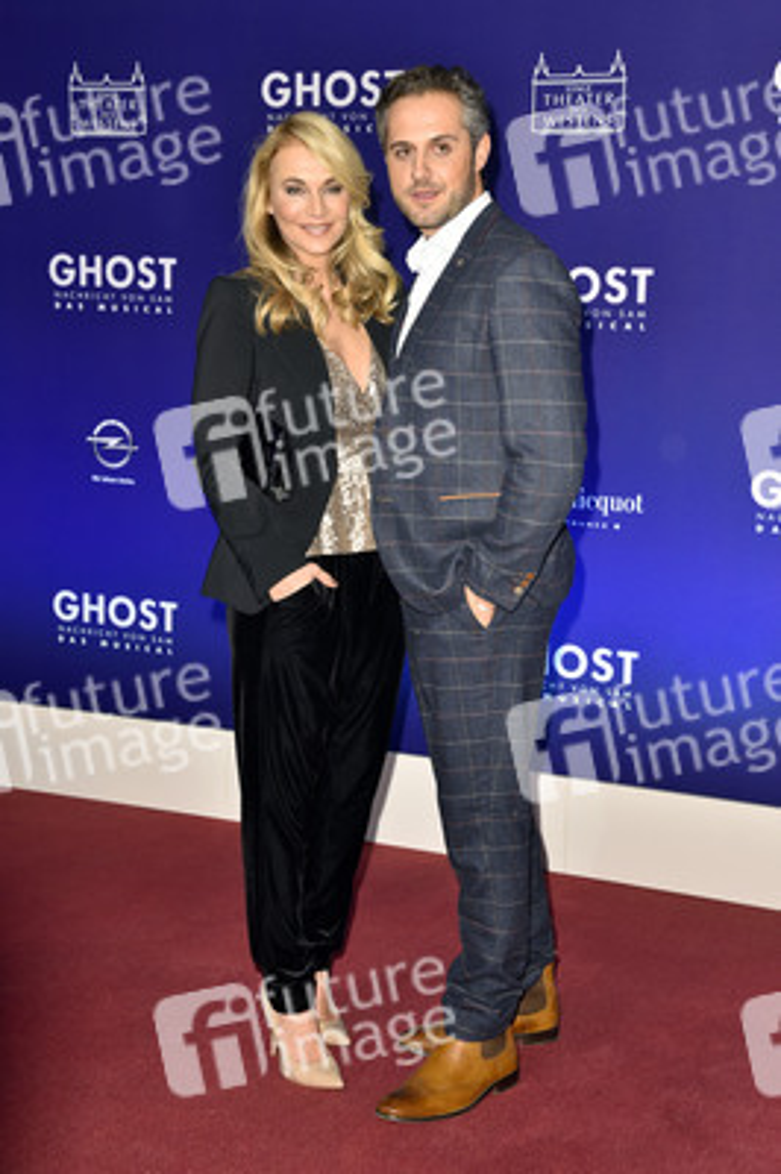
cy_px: 587
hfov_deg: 25.9
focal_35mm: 52
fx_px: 1695
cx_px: 390
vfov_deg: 38.2
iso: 800
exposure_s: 1/200
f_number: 6.3
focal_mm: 52
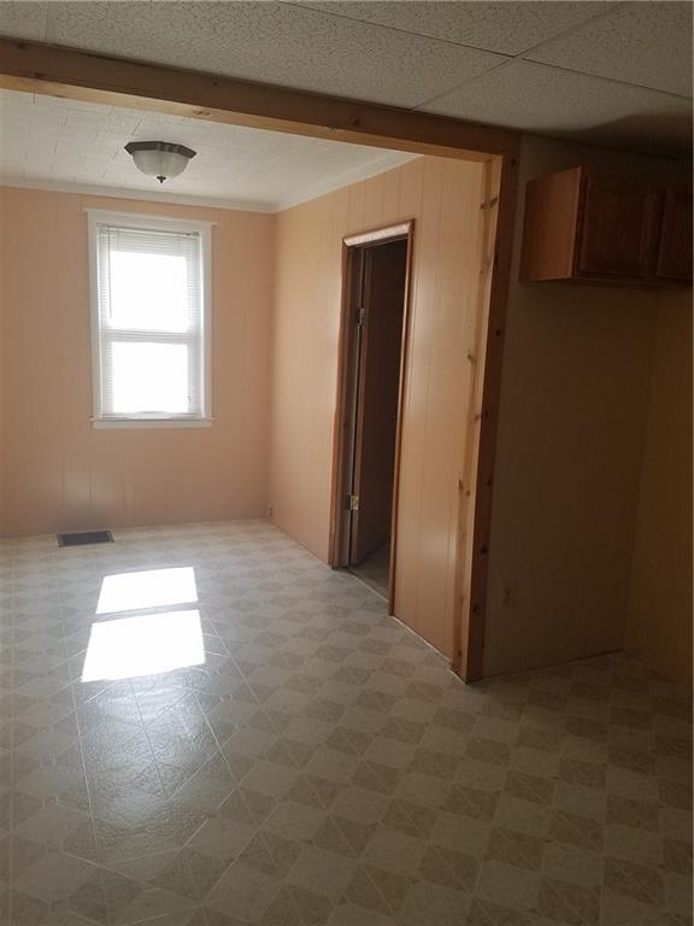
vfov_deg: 67.3
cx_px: 347
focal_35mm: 26
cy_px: 463
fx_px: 695
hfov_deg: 53.1
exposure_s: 1/120
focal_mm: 4.2
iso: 50
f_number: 1.7
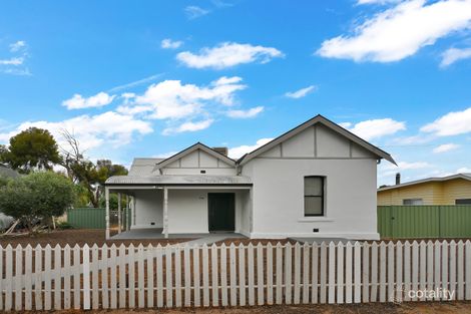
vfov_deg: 67.3
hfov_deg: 90.0
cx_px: 236
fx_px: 235
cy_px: 157
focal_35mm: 18
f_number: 10
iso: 100
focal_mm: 12
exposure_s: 1/200
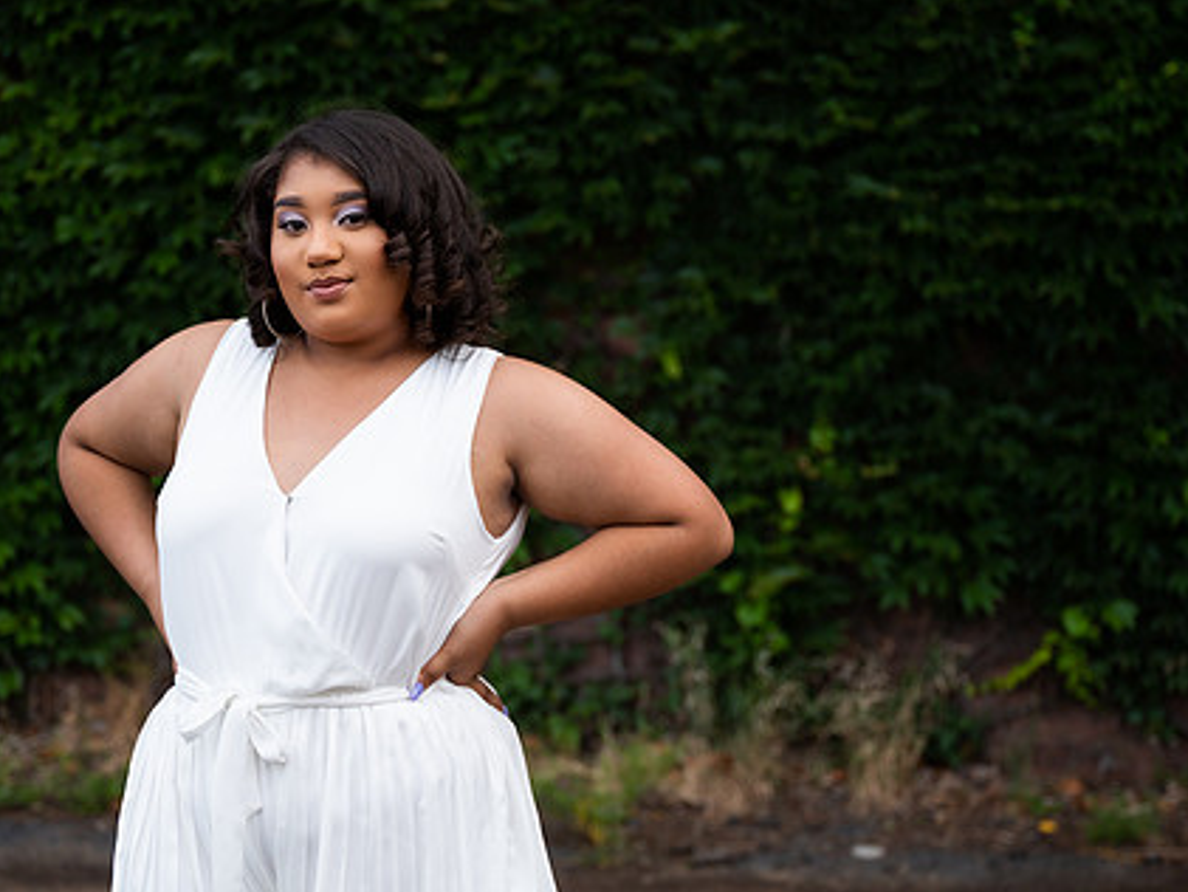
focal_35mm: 79
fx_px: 2712
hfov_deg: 24.7
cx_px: 494
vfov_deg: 18.7
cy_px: 488
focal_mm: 58
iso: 100
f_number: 3.2
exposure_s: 1/200
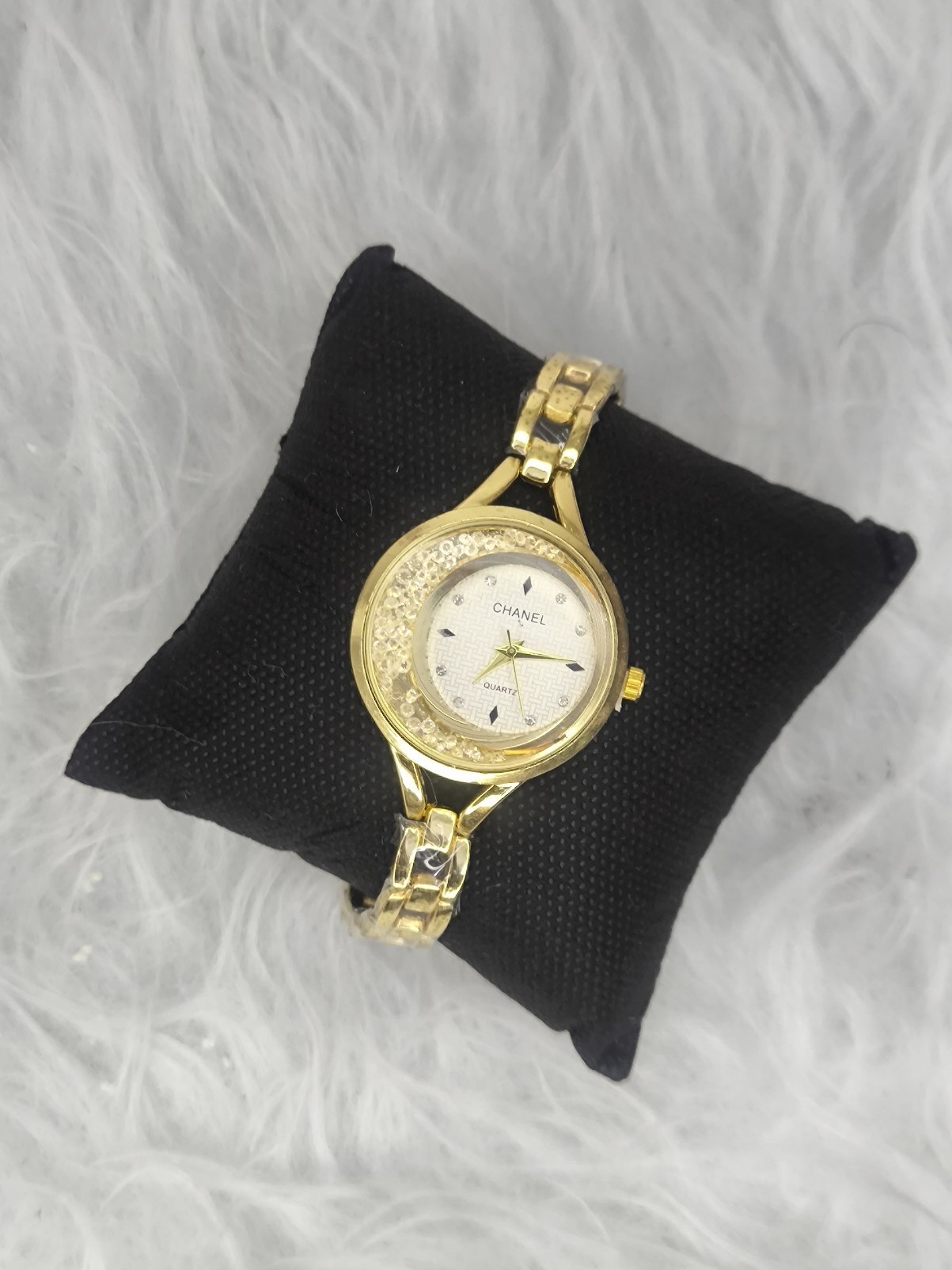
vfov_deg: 38.9
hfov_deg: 29.7
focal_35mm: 49
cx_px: 467
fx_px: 1797
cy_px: 633
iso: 100
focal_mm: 6.92
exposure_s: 1/100
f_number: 1.9
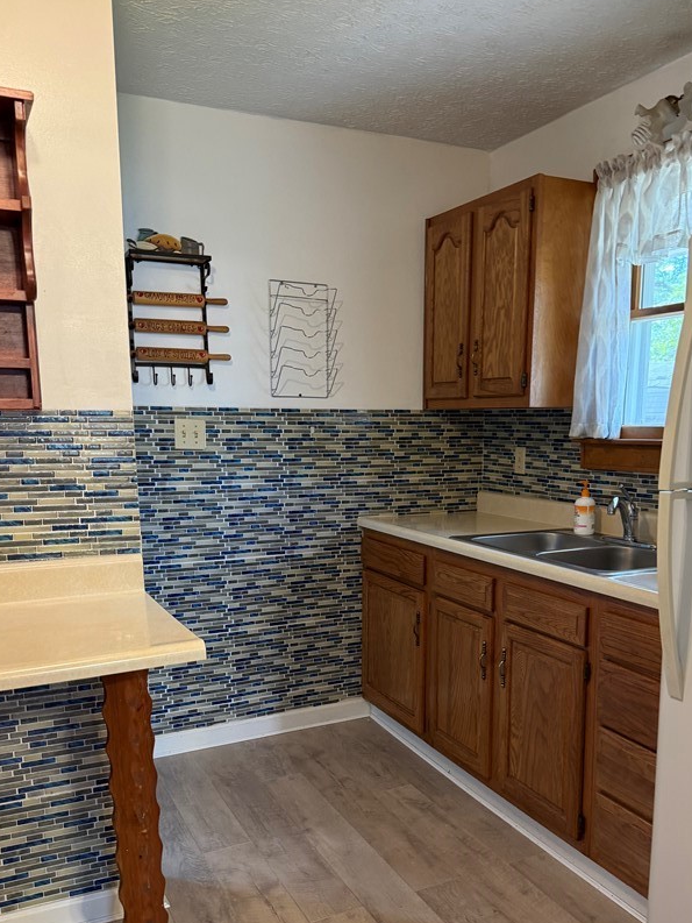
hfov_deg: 45.3
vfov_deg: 57.7
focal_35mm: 31
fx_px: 826
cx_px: 399
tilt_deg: -13.6
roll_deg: +0.1
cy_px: 567
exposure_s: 1/60
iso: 250
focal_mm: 6.76
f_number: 1.78
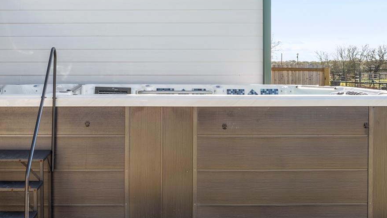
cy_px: 63
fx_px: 503
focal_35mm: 49
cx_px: 133
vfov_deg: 24.2
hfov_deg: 41.6
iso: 250
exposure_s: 1/60
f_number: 8
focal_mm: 20
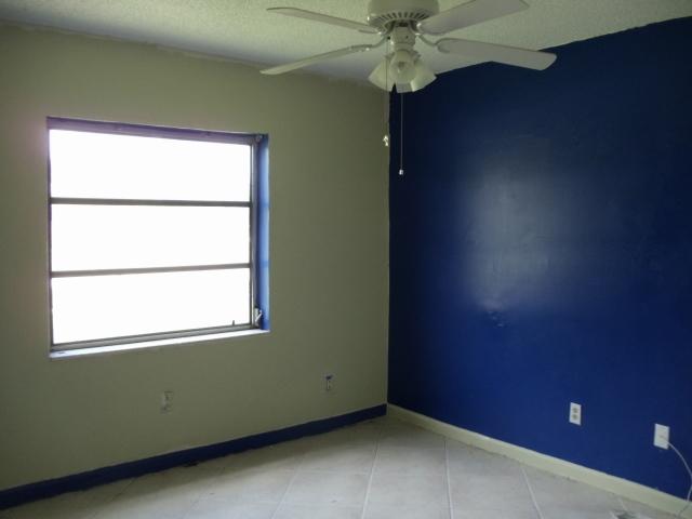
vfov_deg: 32.9
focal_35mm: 44
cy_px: 260
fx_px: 880
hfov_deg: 42.9
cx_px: 346
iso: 200
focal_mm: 6
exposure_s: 1/60
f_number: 3.5
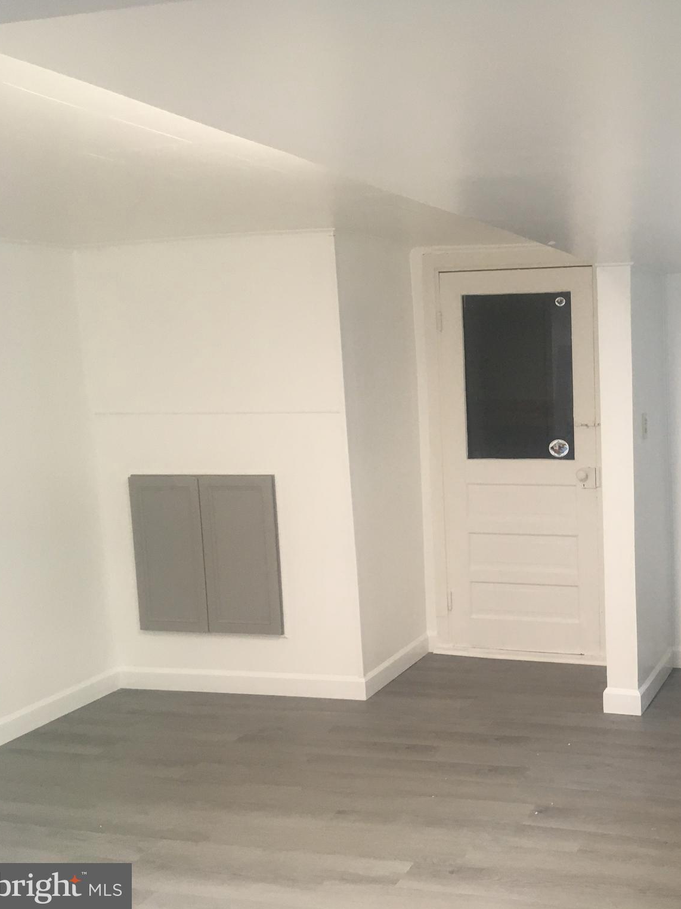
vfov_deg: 47.9
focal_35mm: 39
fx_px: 1023
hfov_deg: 35.0
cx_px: 593
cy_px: 454
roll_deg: +1.2
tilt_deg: -7.4
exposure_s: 1/30
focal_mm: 4.15
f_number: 2.2
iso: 80
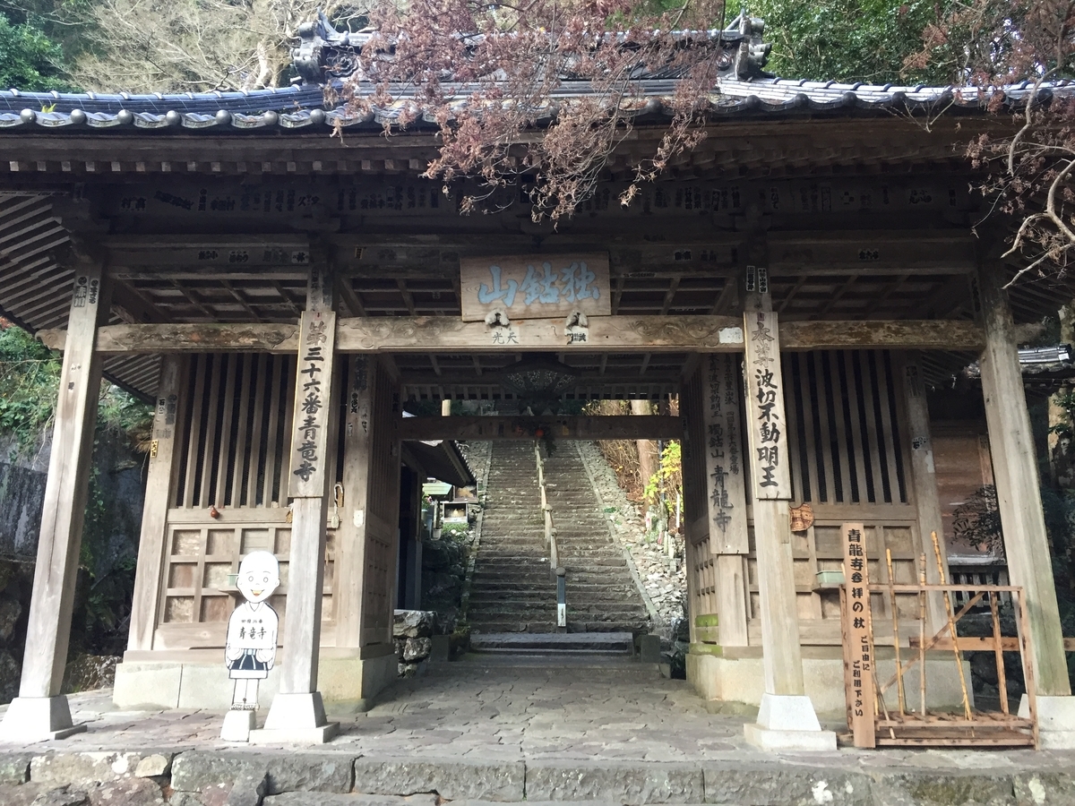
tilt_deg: +15.1
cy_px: 403
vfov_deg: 48.2
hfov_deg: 61.7
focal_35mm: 29
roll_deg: +1.5
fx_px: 901
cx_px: 538
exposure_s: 1/30
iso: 40
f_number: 2.2
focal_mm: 4.15
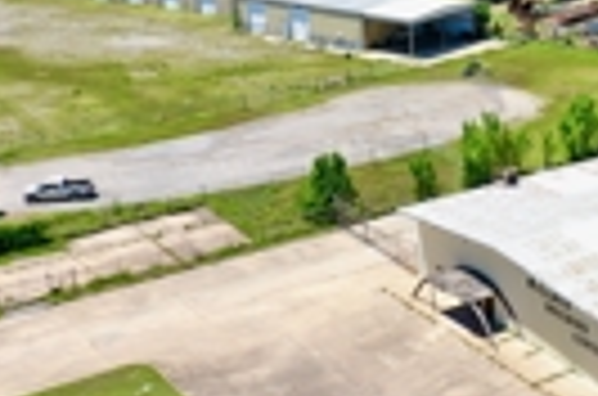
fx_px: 1574
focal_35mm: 95
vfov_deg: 14.0
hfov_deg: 18.9
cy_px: -40
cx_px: 899
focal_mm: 10.26
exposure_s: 1/400
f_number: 5.6
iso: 100
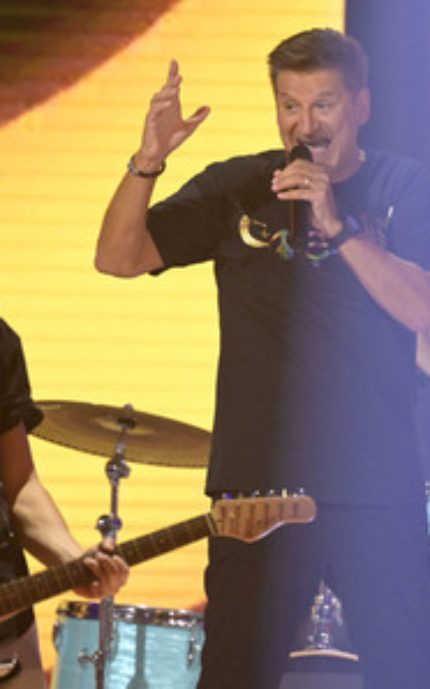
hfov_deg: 1.8
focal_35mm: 710
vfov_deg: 3.0
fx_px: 13326
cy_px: 344
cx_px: 269
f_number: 5.6
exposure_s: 1/500
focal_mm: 460
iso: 8000
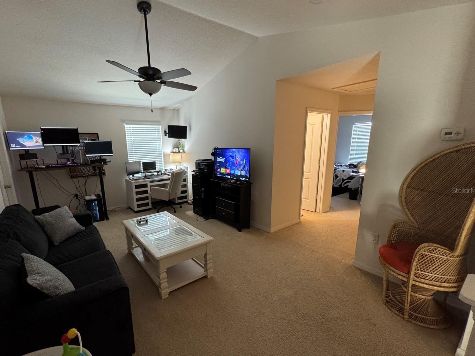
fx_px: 220
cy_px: 190
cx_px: 213
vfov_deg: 78.0
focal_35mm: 16
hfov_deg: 94.2
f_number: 2.2
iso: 500
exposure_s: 1/60
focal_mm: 2.22
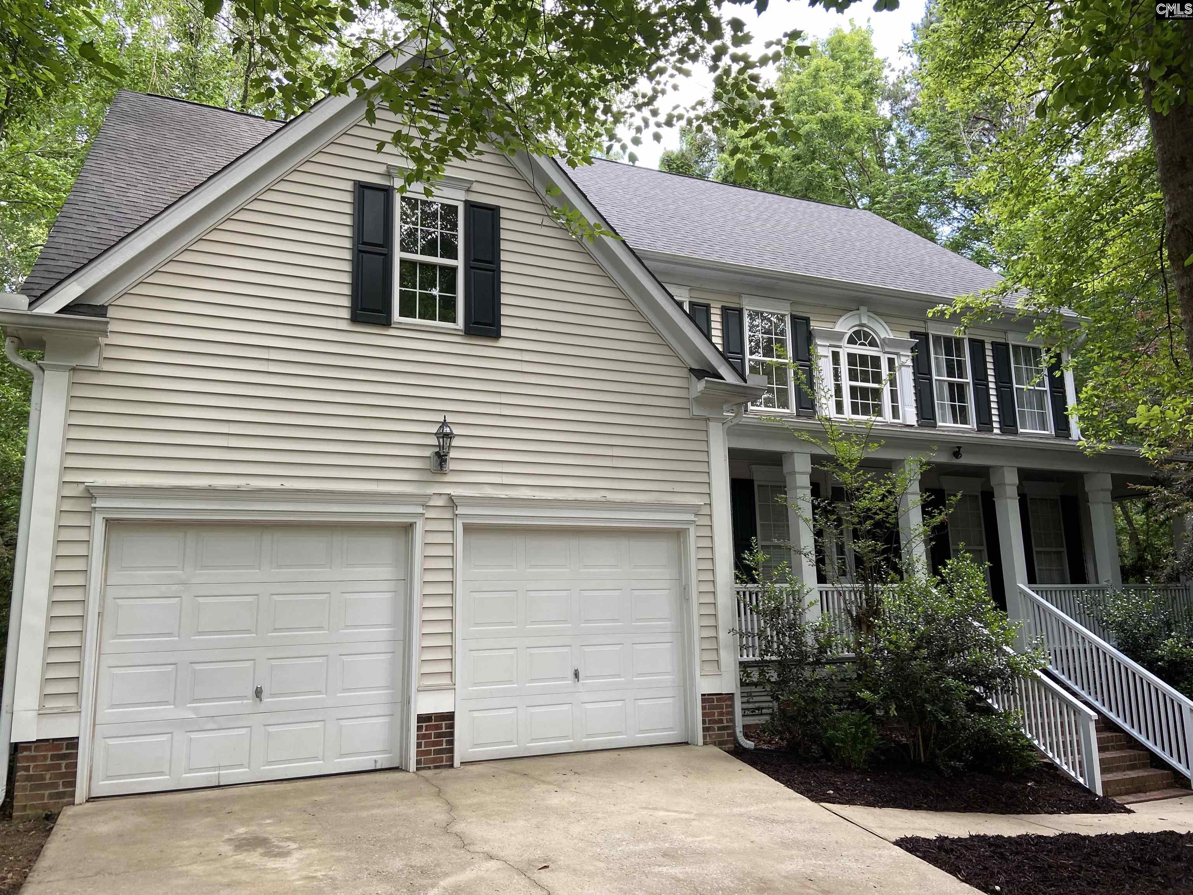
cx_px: 596
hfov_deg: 67.3
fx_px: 896
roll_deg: +0.0
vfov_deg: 53.1
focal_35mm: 26
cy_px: 448
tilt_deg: +10.8
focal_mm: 4.25
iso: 50
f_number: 1.8
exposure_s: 1/122
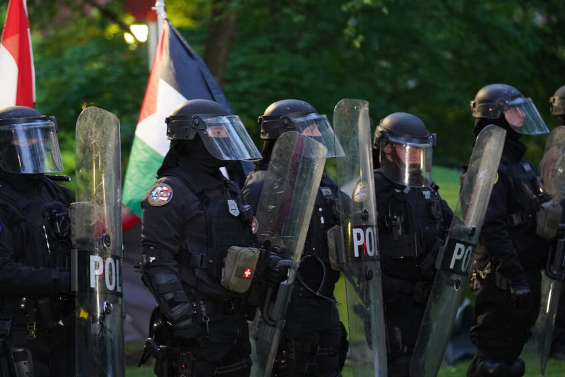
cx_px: 274
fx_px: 2276
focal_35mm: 145
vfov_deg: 9.5
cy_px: 183
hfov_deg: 14.2
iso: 4000
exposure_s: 1/30
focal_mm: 122
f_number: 2.8
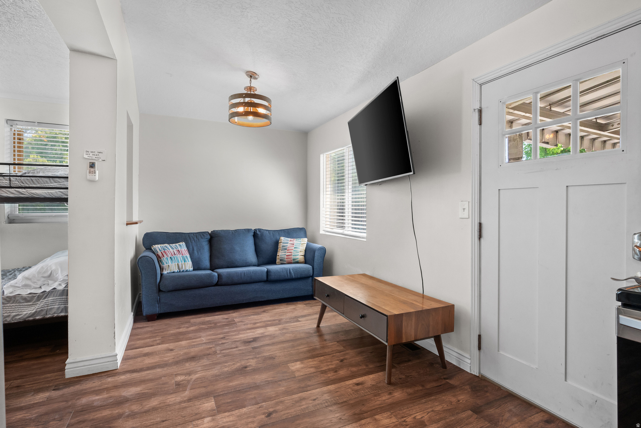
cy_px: 214
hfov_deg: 95.0
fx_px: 294
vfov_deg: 72.1
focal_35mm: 16
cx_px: 320
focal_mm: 16.5
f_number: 8
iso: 500
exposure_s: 1/4
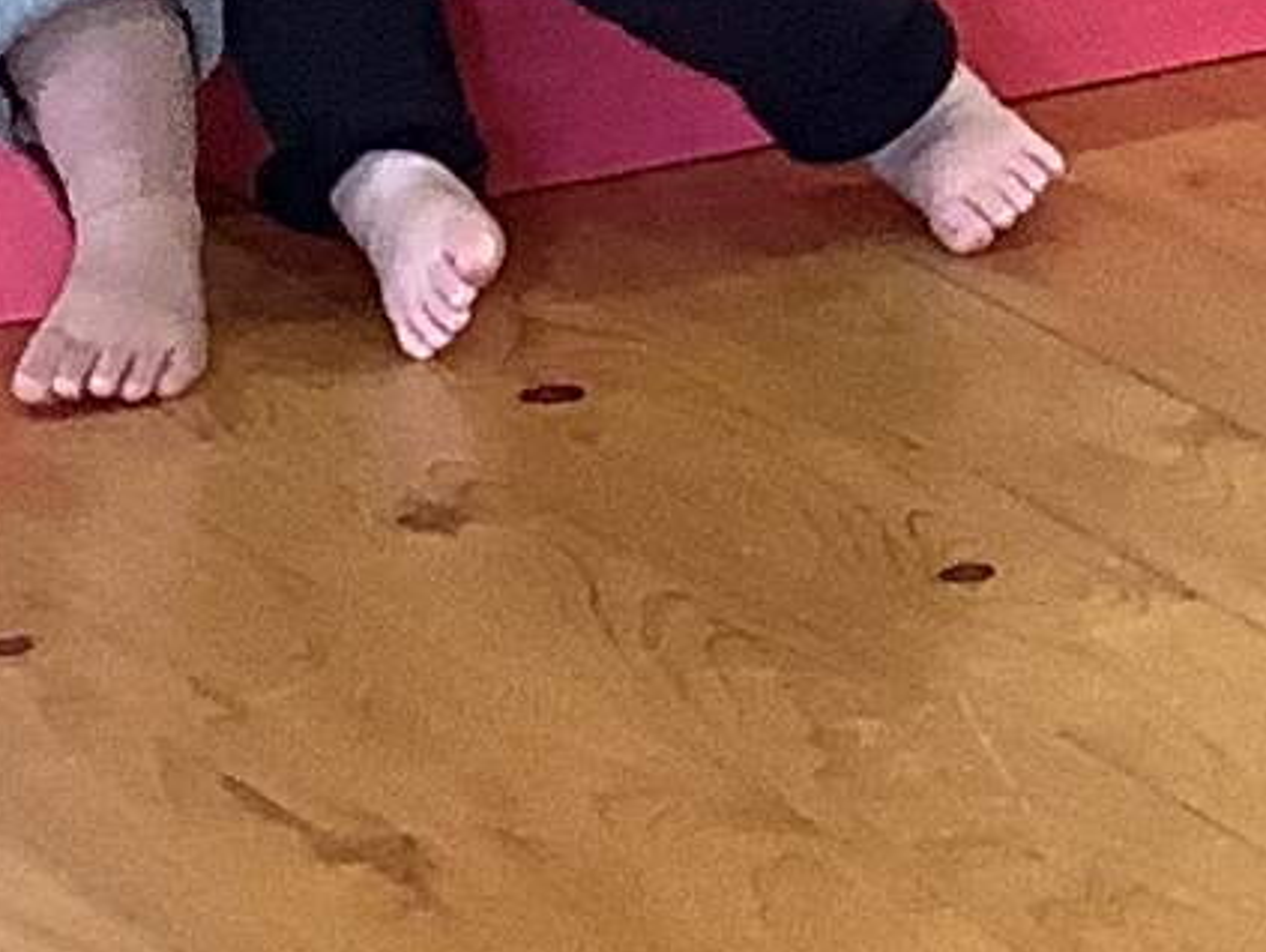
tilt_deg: -9.2
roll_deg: +0.8
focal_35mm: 239
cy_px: -1072
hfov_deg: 8.1
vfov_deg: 6.0
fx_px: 8748
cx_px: 1844
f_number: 2.4
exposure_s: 1/50
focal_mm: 3.3
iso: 125
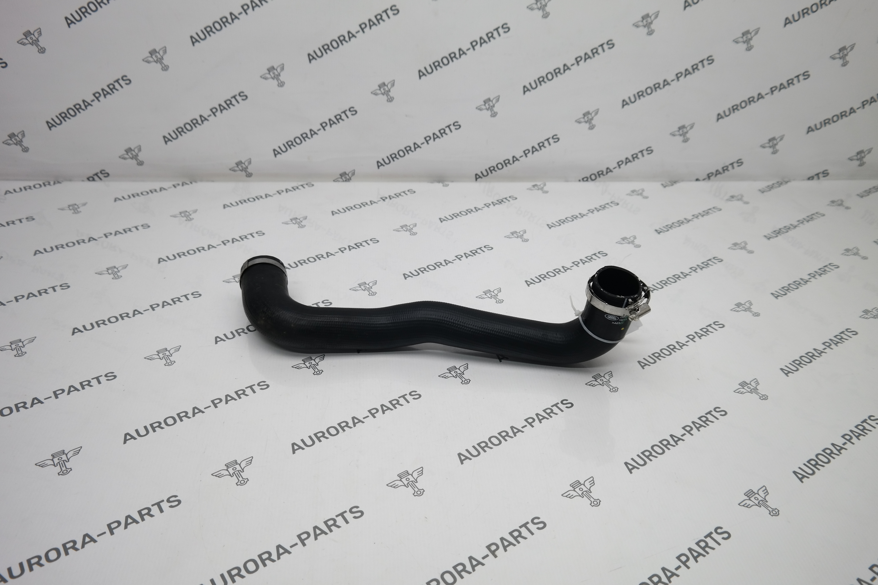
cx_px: 439
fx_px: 707
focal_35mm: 29
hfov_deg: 63.7
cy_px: 292
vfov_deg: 45.0
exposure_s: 1/80
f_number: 3.5
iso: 100
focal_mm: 19
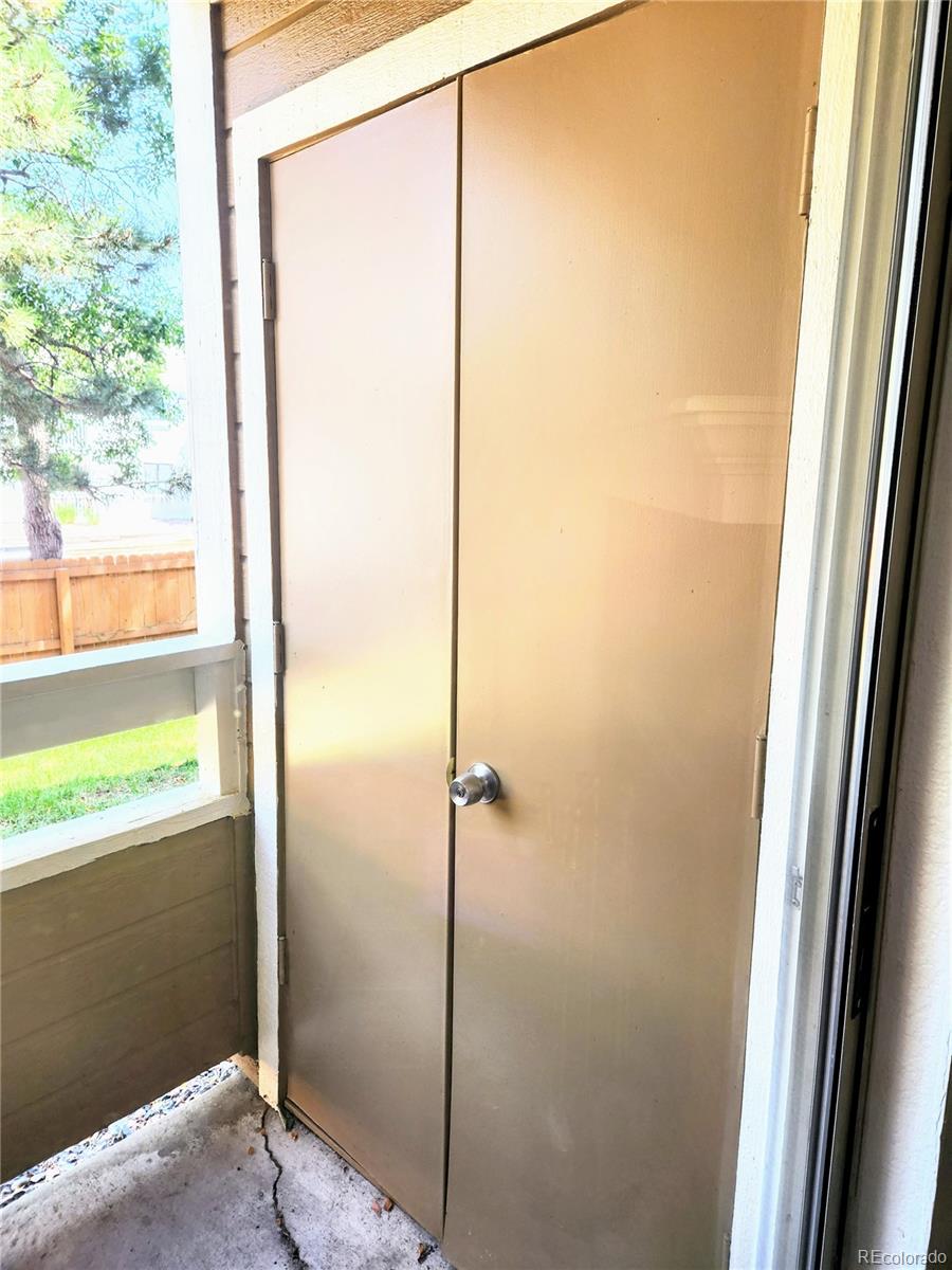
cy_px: 635
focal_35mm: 23
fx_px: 843
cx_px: 476
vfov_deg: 73.9
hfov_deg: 58.9
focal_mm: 5.4
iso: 80
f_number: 1.8
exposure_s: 1/180
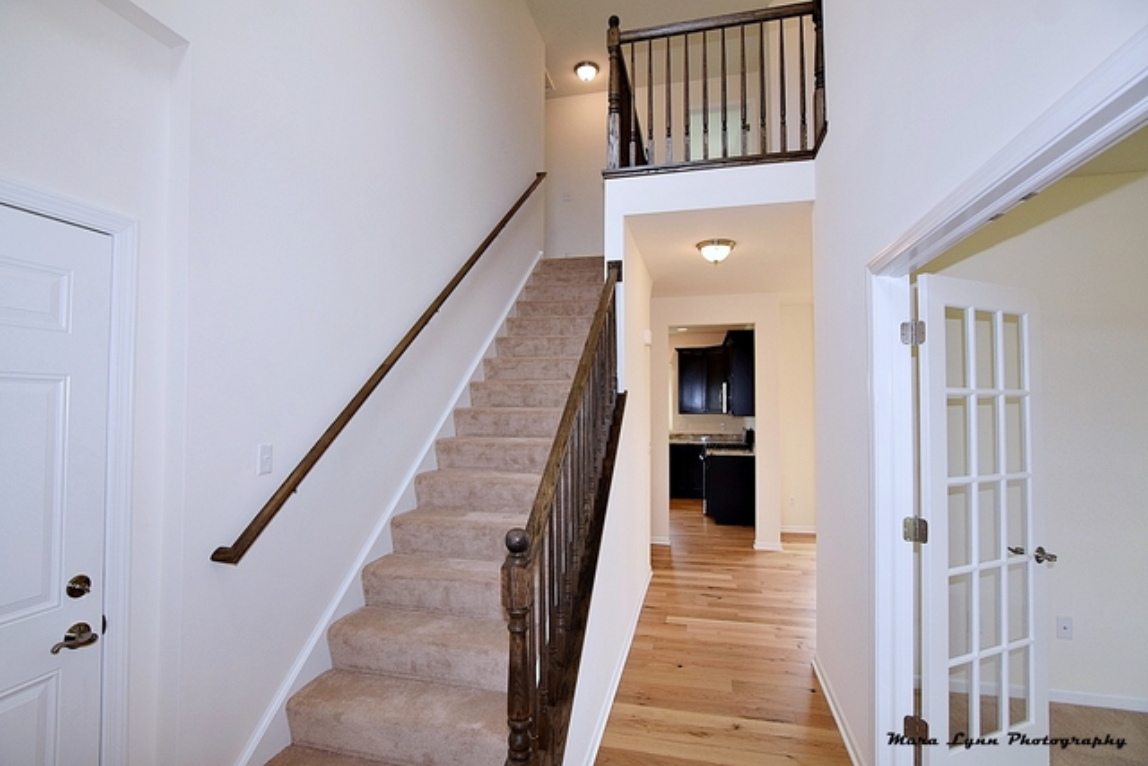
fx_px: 526
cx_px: 574
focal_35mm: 16
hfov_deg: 95.0
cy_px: 383
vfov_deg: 72.1
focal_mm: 11
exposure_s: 1/125
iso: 800
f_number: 5.6
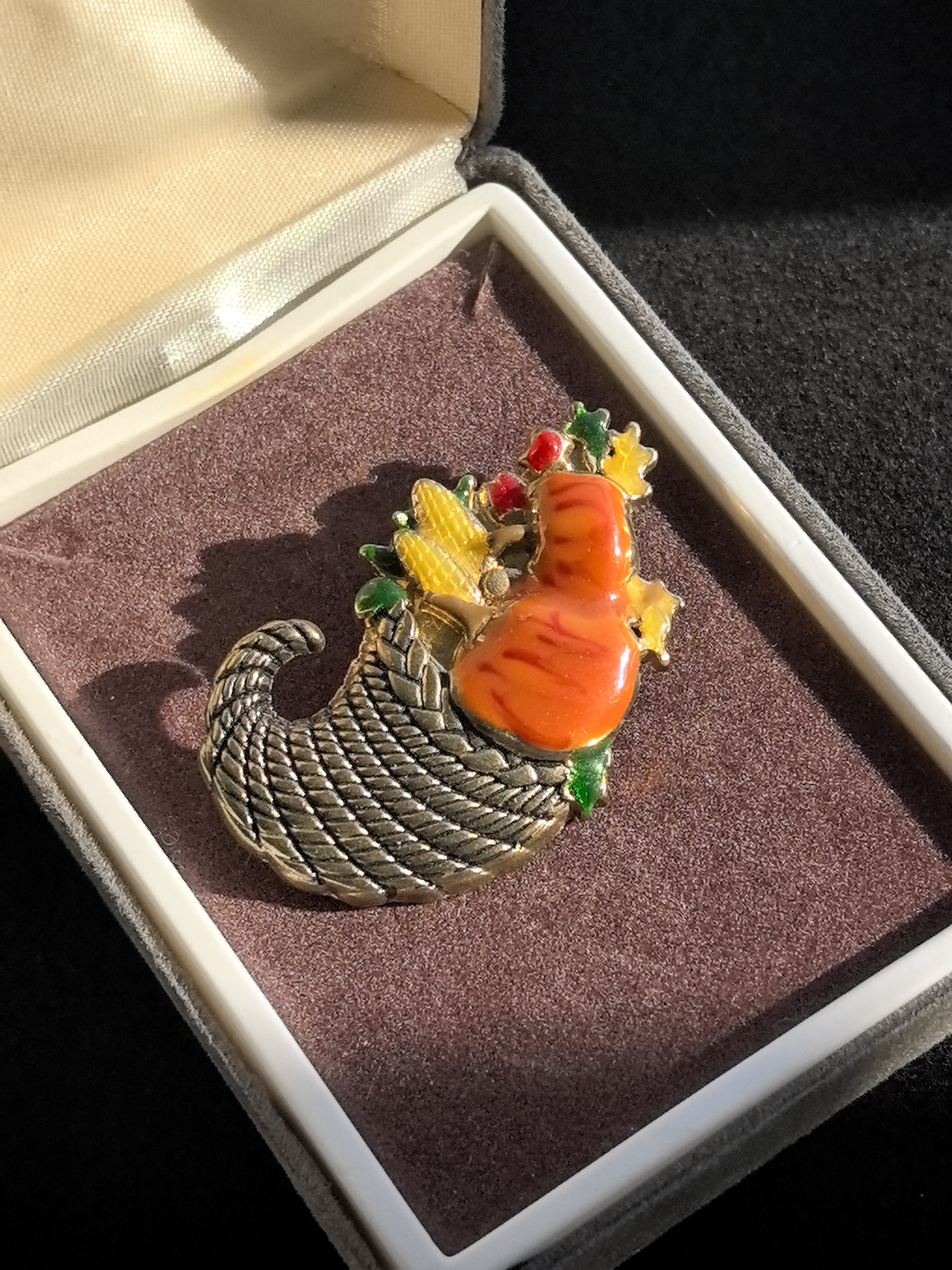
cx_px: 476
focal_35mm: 74
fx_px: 2714
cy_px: 635
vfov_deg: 26.3
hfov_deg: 19.9
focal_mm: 6.98
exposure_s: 1/837
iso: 50
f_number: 2
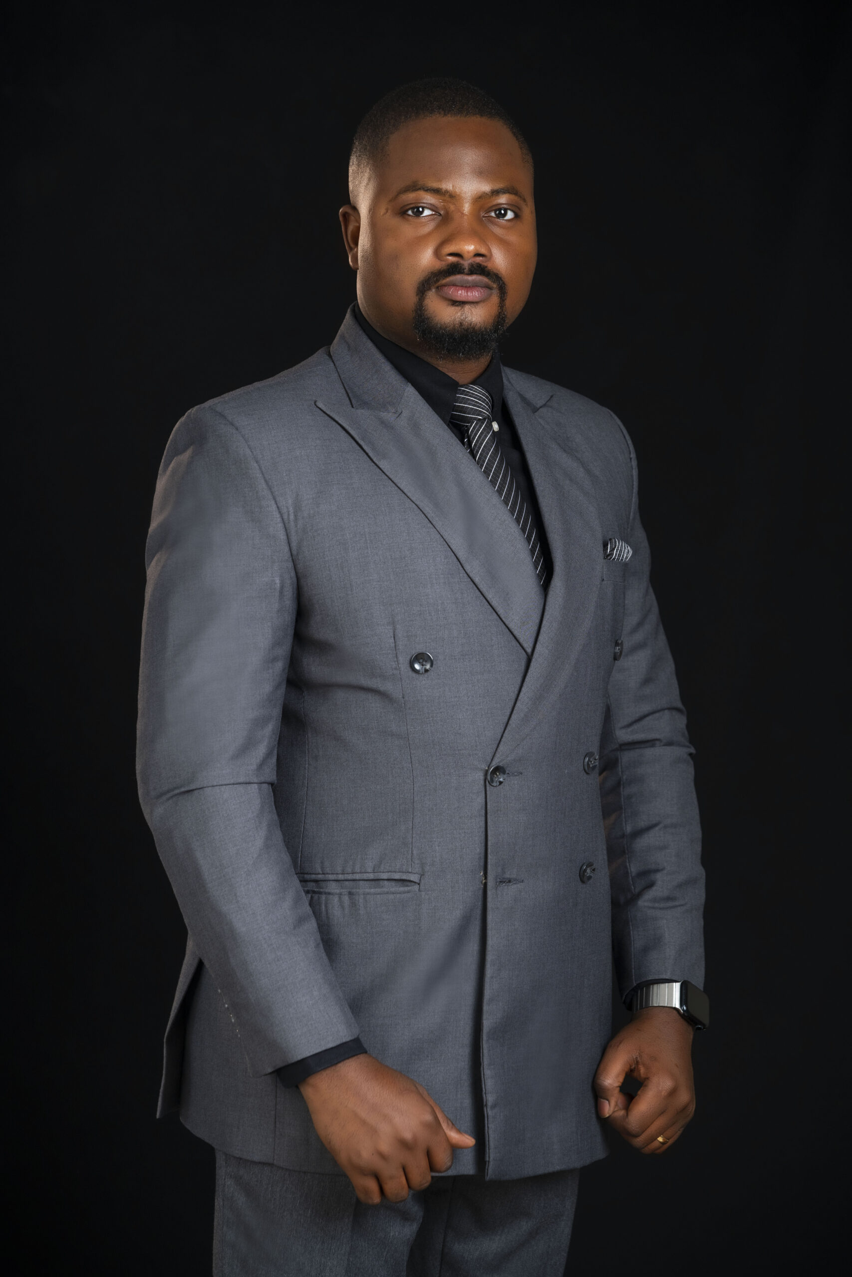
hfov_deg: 9.1
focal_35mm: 150
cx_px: 426
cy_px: 638
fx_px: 5324
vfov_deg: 13.7
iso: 250
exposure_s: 1/250
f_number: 4.5
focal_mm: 150
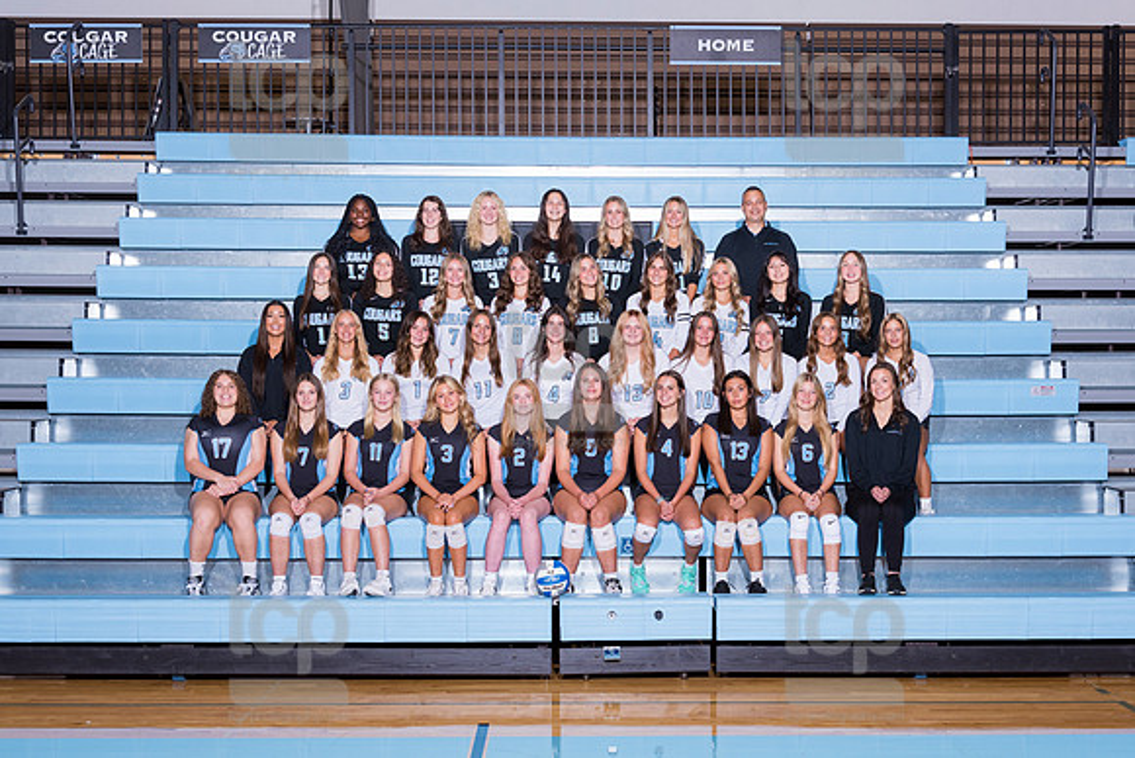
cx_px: 596
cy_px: 399
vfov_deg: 25.6
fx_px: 1664
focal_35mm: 53
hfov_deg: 37.7
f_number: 7.1
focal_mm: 44
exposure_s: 1/250
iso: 500
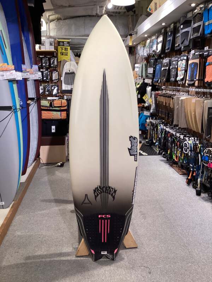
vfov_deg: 58.4
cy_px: 141
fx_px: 253
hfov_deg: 45.4
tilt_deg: -13.5
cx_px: 106
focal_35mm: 31
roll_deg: +0.0
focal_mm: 3.3
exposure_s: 1/60
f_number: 2.4
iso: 80
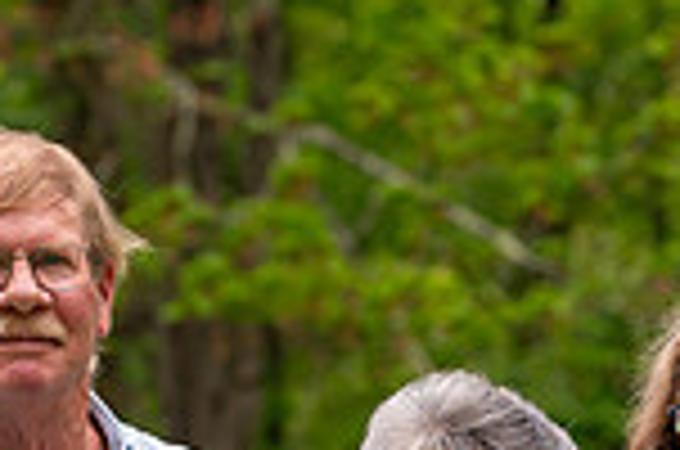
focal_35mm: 423
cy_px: 630
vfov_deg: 3.2
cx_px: 311
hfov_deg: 4.9
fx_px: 7973
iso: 400
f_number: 5
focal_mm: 110
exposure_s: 1/800
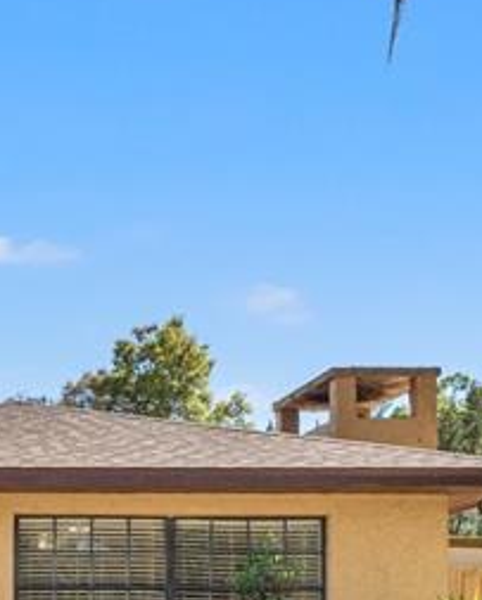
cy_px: 621
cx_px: -171
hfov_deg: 15.9
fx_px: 1620
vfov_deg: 20.3
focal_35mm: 91
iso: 400
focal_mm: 16
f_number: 7.1
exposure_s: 1/1250
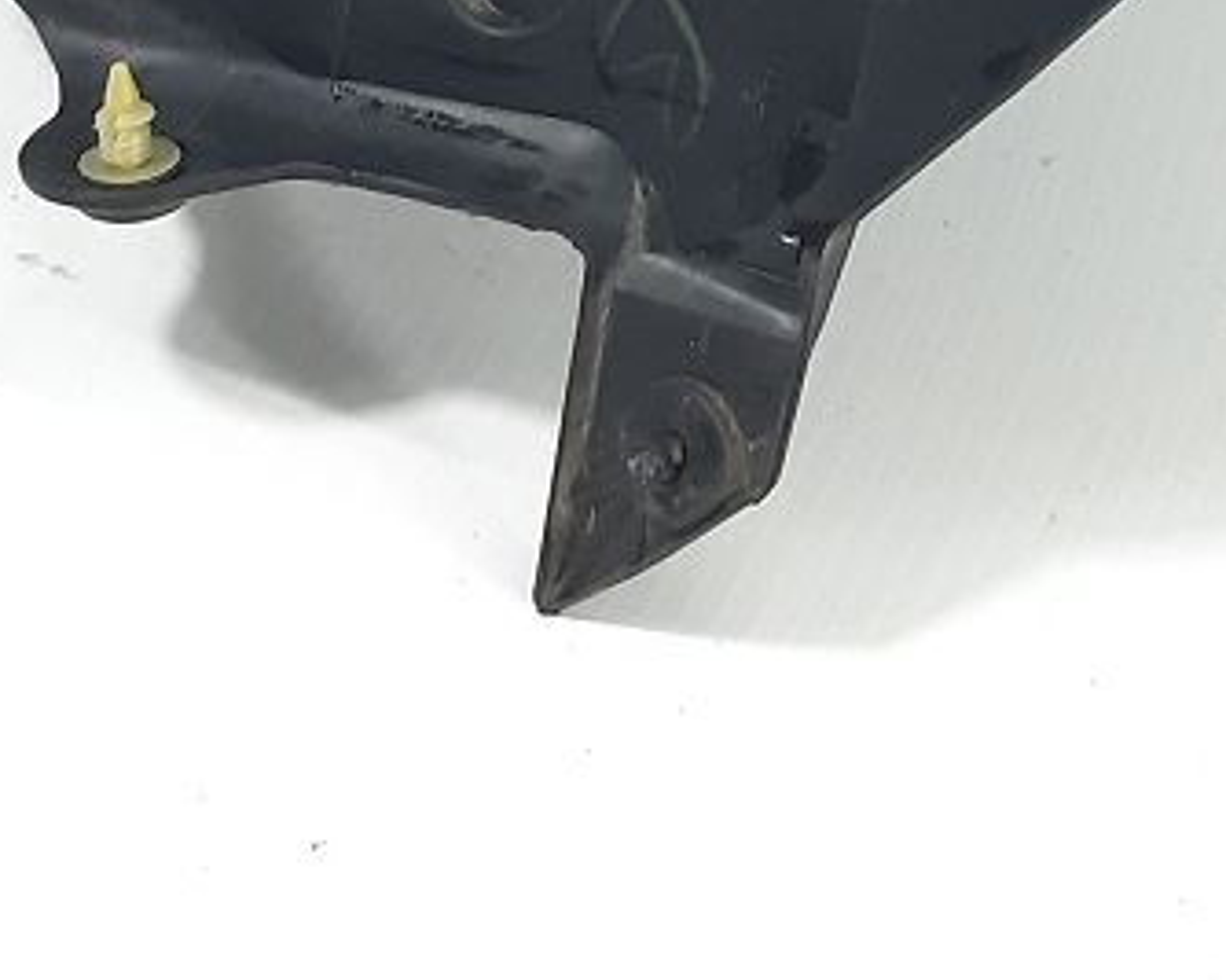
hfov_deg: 14.4
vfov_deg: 10.5
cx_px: 626
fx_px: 4861
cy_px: -995
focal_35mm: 134
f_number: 1.7
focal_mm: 3.93
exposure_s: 1/50
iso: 100
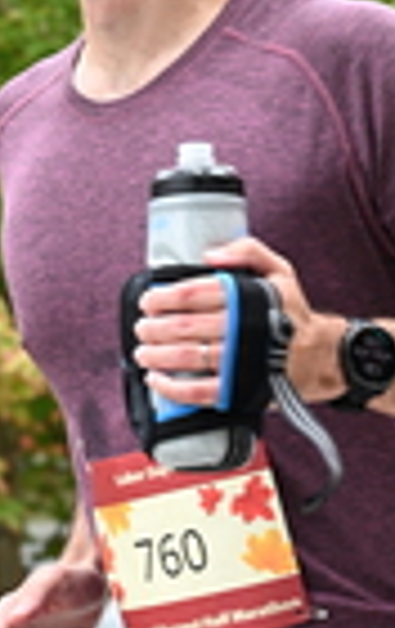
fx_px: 3568
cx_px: 74
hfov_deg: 6.3
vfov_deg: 10.0
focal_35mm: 208
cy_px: 153
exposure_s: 1/640
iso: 2000
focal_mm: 52
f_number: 4
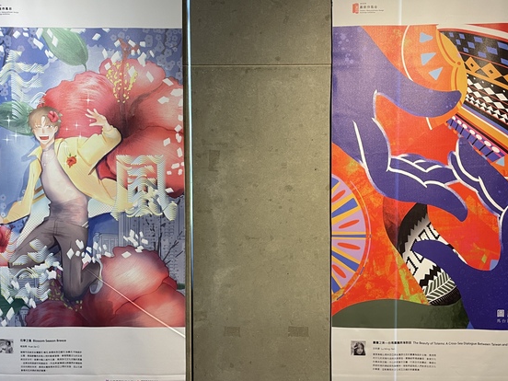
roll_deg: +0.2
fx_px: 484
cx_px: 265
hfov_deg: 55.3
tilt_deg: -3.4
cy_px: 183
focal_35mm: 33
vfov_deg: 42.9
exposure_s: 1/60
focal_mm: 4.2
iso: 160
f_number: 1.6
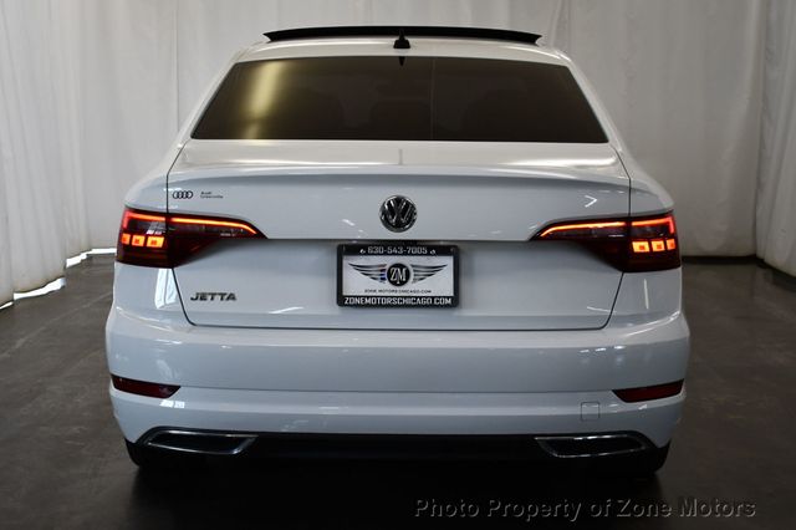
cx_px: 398
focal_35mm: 57
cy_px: 265
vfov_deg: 23.8
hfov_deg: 35.1
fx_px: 1260
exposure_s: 1/200
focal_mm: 38
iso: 800
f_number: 4.8
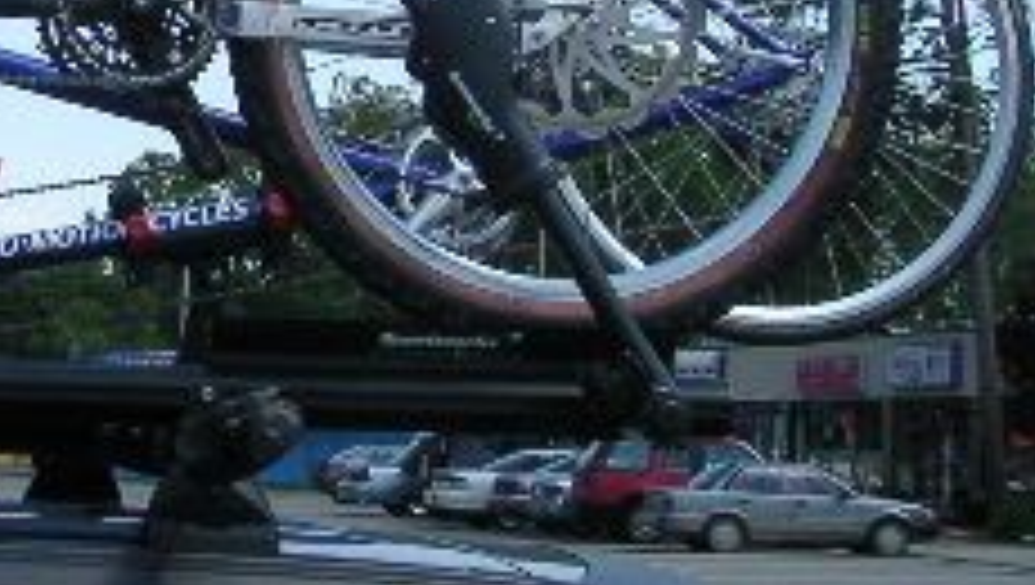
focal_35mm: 115
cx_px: -256
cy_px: 14
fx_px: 3160
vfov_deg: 10.5
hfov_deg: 17.6
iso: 50
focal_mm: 6
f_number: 2.8
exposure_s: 1/750
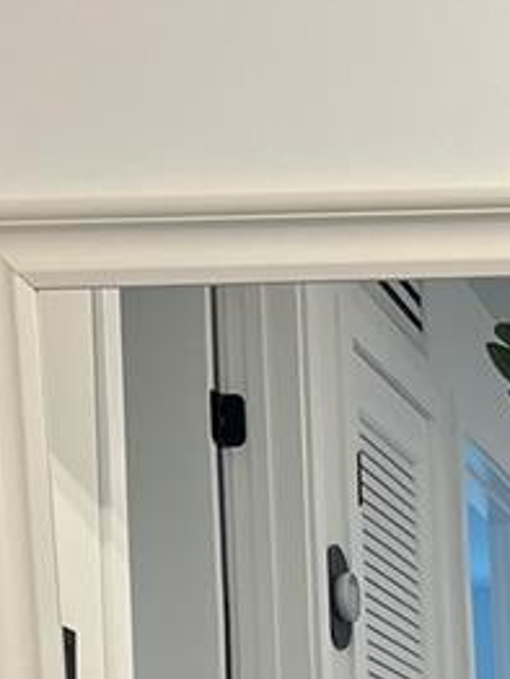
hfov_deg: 11.3
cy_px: 1081
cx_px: 997
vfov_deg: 15.1
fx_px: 2334
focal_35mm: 119
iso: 80
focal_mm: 5.7
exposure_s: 1/120
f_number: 1.5
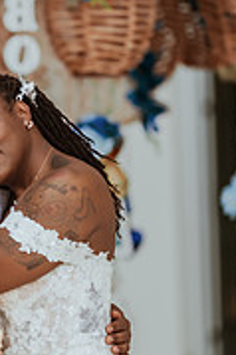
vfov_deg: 6.1
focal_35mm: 339
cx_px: -13
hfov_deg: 4.0
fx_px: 3340
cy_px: 139
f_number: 1.8
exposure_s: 1/400
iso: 125
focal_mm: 135
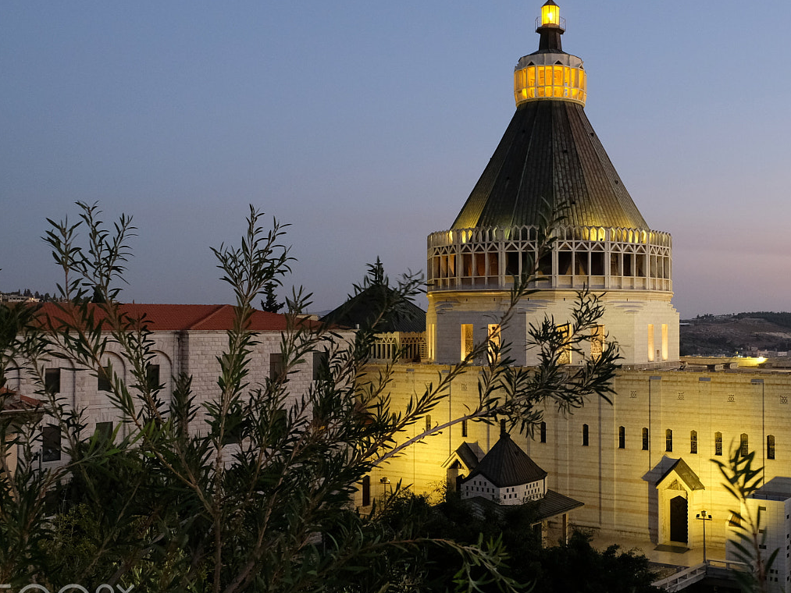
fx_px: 937
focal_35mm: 41
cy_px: 289
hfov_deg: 44.6
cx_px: 565
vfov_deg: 35.1
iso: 1600
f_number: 6.4
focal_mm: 18
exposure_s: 1/15
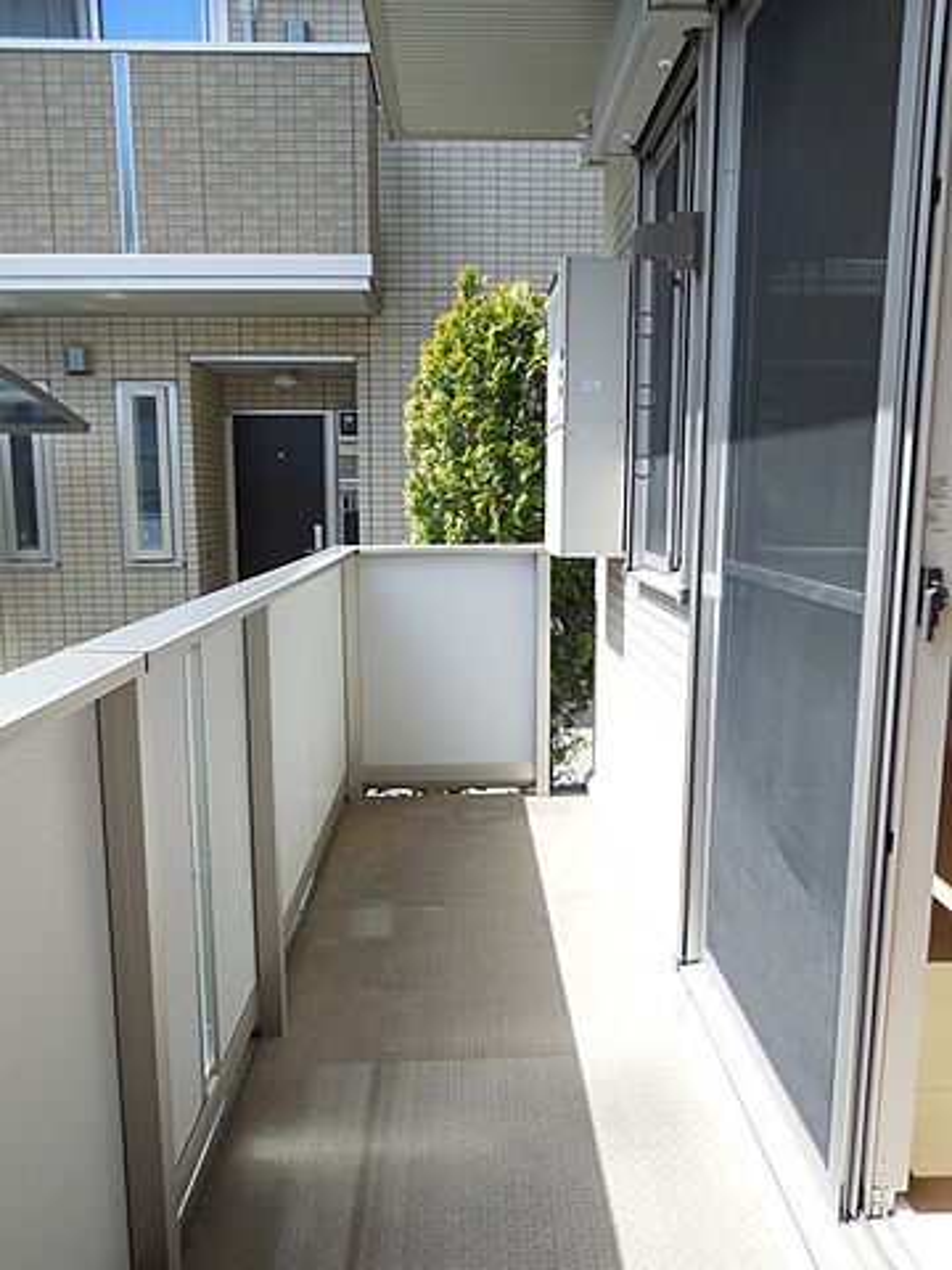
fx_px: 917
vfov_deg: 69.4
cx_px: 476
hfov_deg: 54.9
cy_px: 635
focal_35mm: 25
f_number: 3.1
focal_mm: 4.5
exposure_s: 1/640
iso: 125
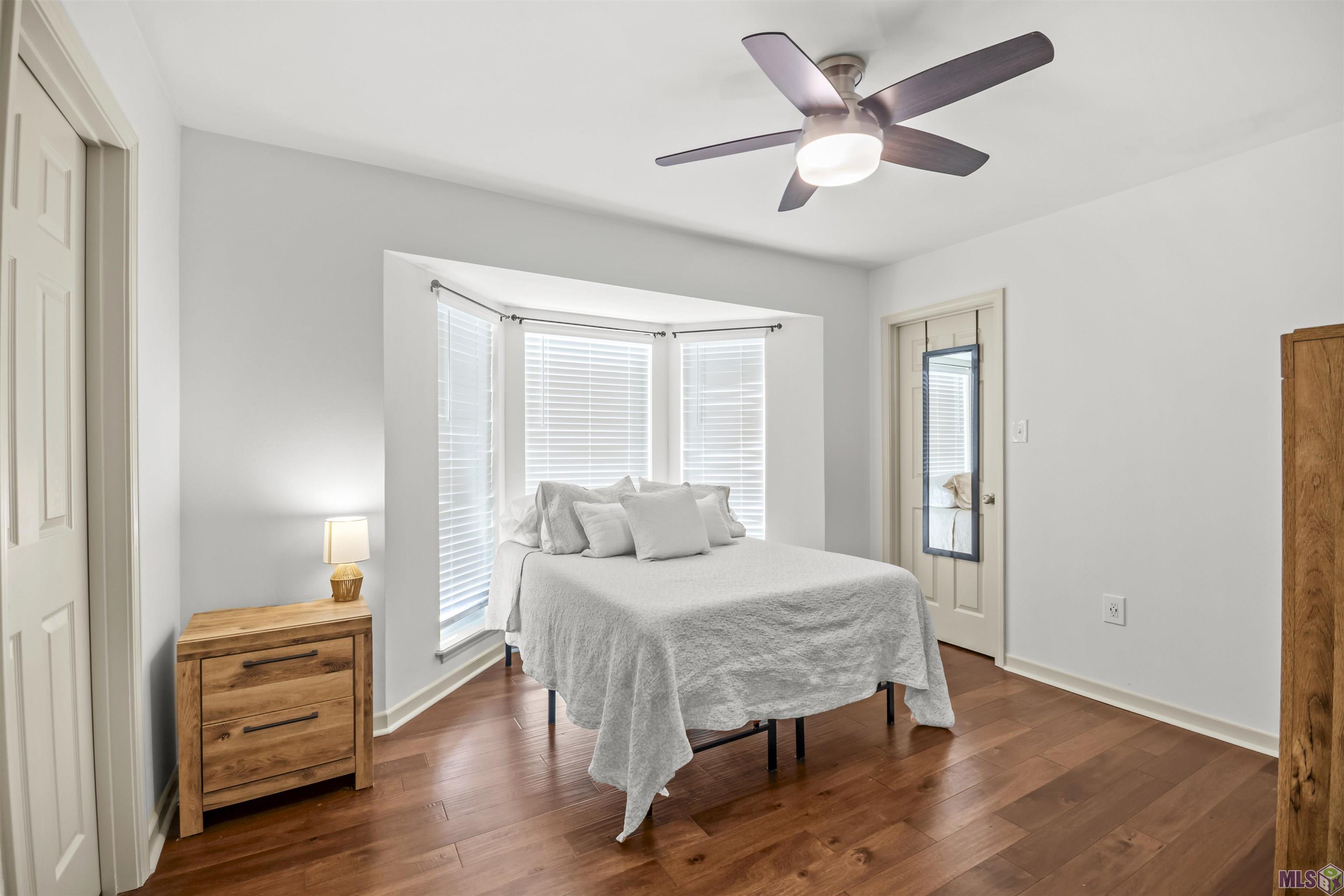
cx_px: 672
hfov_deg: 100.4
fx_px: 560
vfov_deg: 77.3
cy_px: 448
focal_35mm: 15
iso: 400
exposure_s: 1/2.5
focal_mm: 10
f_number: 8
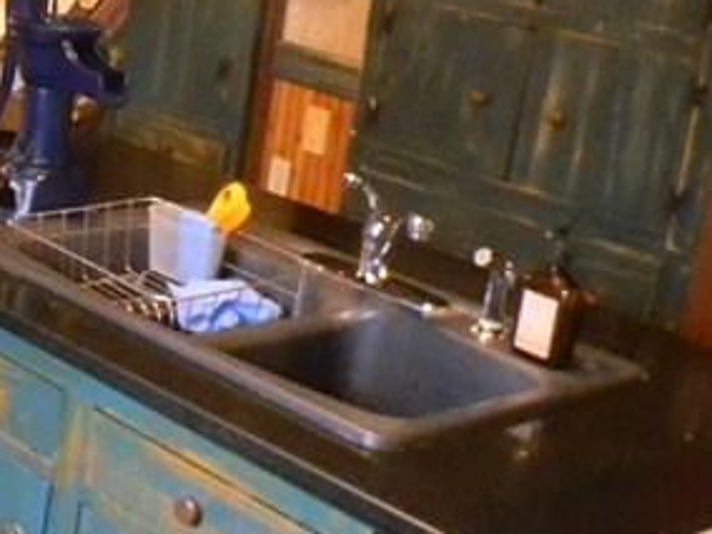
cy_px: 90
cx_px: -283
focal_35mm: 101
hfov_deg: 17.8
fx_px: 2077
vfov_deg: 14.5
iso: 200
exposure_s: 1/2.6
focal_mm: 5
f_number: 3.5
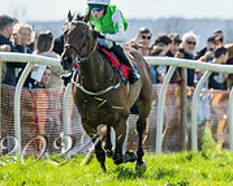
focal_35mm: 791
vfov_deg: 2.0
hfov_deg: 2.4
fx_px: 5452
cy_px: 88
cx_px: -39
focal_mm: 165
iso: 400
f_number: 4
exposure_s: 1/4000
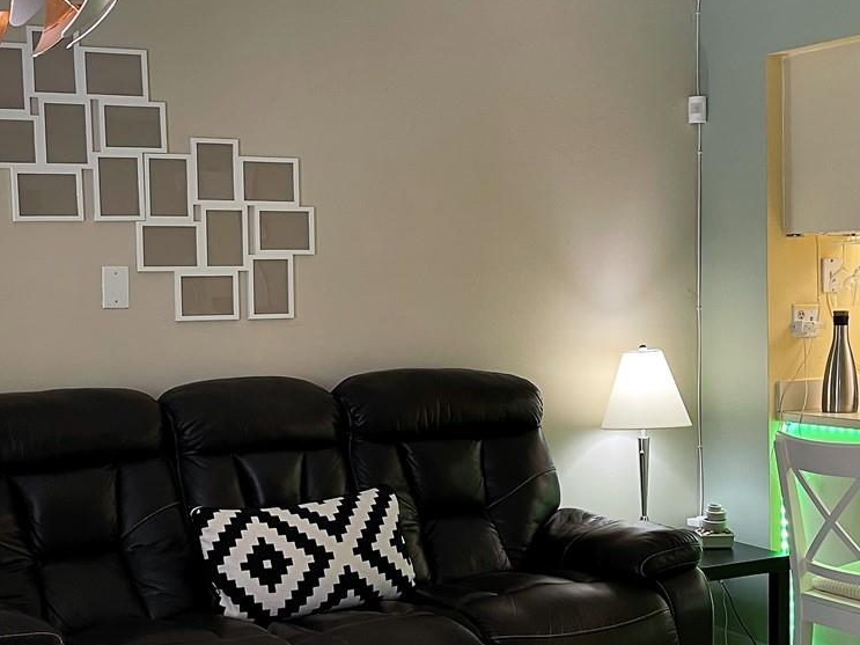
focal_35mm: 56
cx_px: 369
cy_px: 366
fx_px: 1391
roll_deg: +1.3
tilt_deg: -3.7
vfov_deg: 26.1
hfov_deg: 34.3
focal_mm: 5.1
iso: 100
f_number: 1.6
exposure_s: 1/42
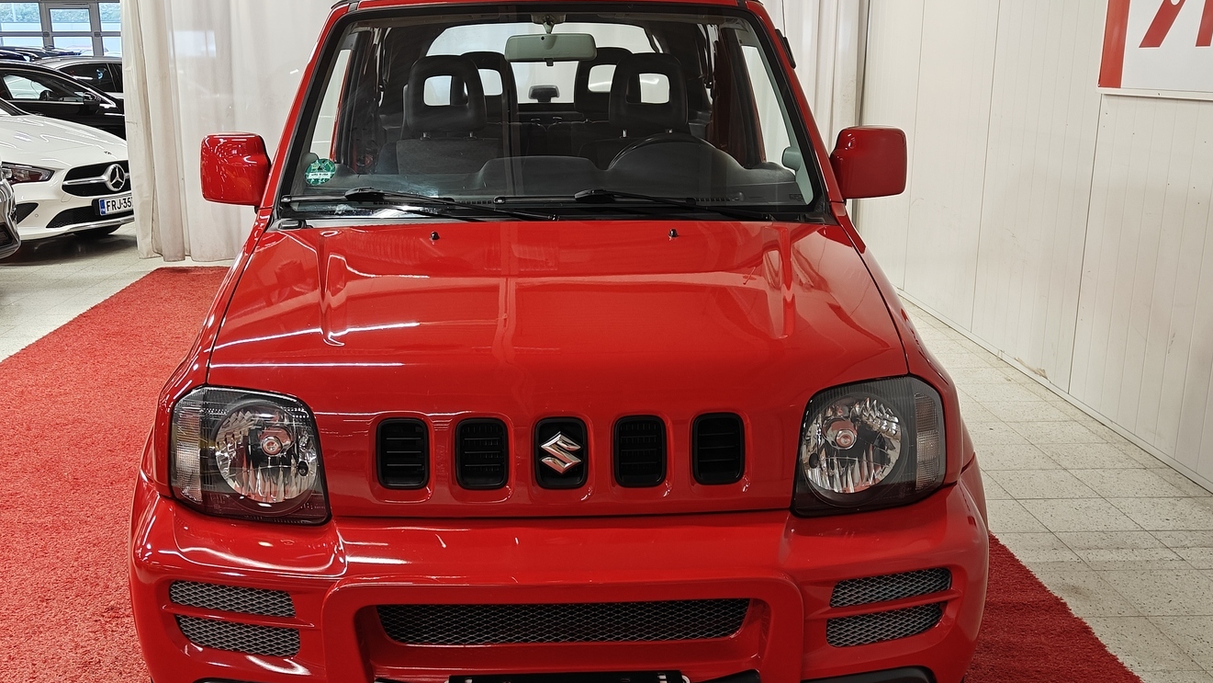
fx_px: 1222
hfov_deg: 52.7
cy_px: 411
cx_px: 568
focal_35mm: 38
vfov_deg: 31.1
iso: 80
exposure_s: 1/63
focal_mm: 5.59
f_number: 1.8
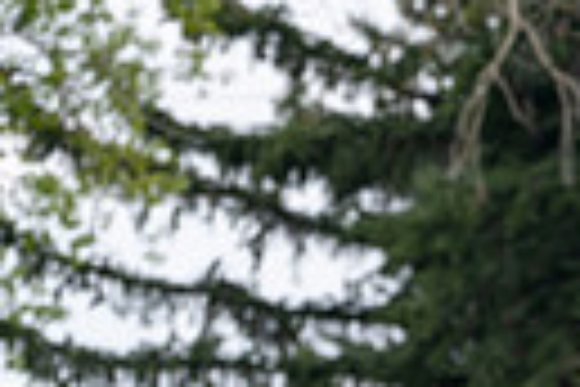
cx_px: 513
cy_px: 866
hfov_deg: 1.9
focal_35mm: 1074
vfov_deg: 1.3
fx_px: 17302
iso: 100
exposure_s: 1/250
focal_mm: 238
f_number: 5.6
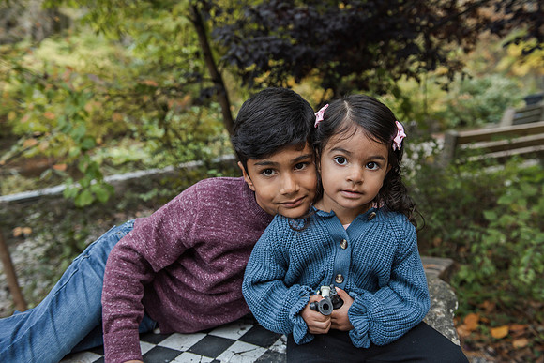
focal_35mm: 34
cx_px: 286
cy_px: 172
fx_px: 509
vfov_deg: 39.2
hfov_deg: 56.2
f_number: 3.5
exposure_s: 1/125
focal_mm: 32
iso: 640
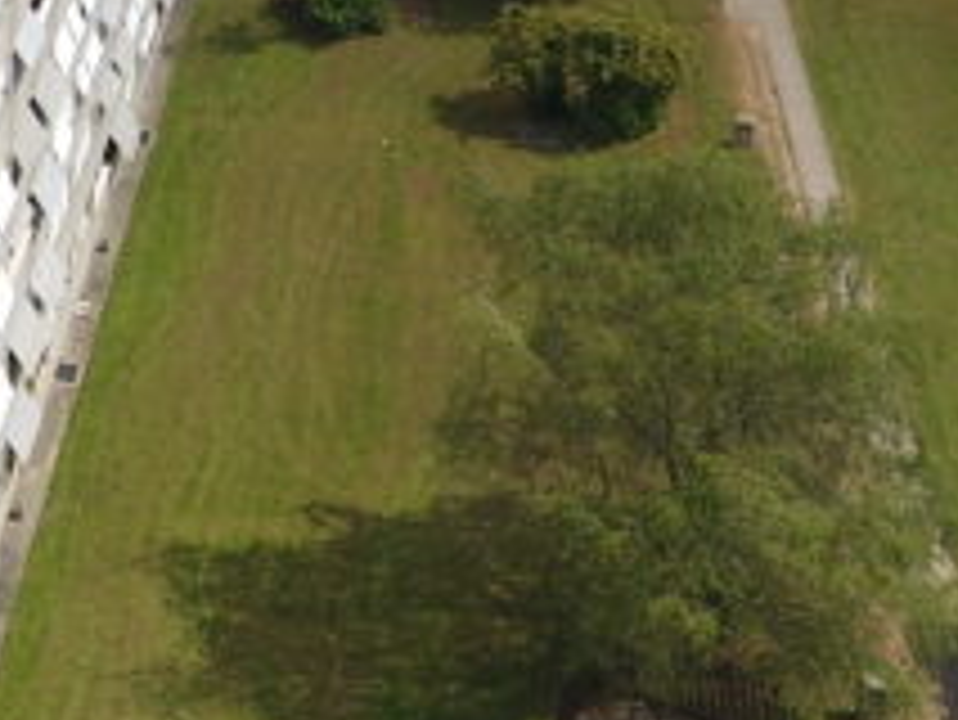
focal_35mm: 72
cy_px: -446
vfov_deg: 17.7
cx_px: -373
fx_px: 1994
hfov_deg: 23.1
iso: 100
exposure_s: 1/950
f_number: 2.8
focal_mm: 3.61
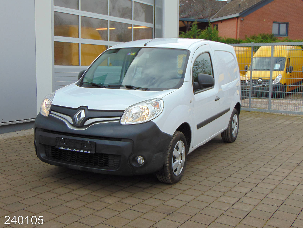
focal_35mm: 43
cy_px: 113
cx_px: 152
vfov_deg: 33.6
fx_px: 376
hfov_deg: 43.9
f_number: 3.3
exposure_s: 1/200
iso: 80
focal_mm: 7.6
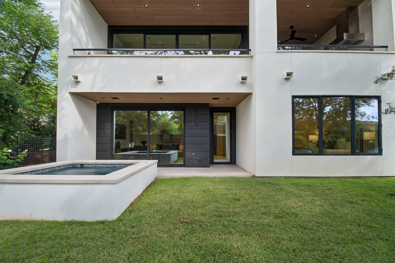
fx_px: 165
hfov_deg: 100.4
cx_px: 198
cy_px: 132
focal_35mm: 15
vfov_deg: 77.3
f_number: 8
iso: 400
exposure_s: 1/200
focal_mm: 10
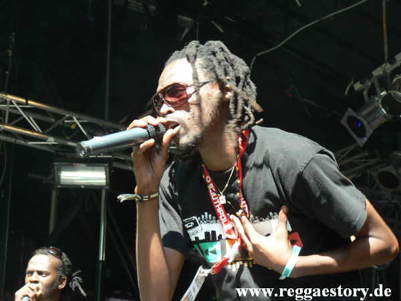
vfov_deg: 14.6
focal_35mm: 101
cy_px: 150
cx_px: 200
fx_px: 1170
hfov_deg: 19.4
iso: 64
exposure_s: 1/80
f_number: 3.2
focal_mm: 17.3
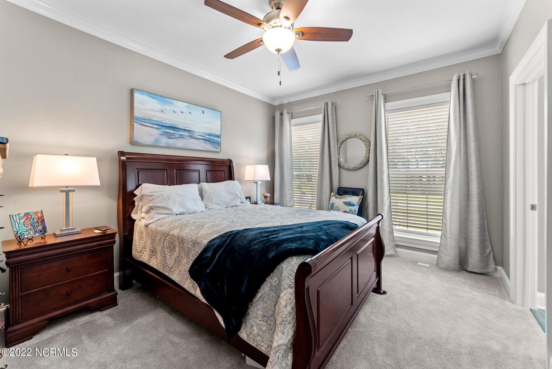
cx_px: 276
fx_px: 215
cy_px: 184
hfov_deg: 104.2
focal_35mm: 14
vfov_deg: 81.3
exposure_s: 1/6
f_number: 8
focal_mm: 14
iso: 100
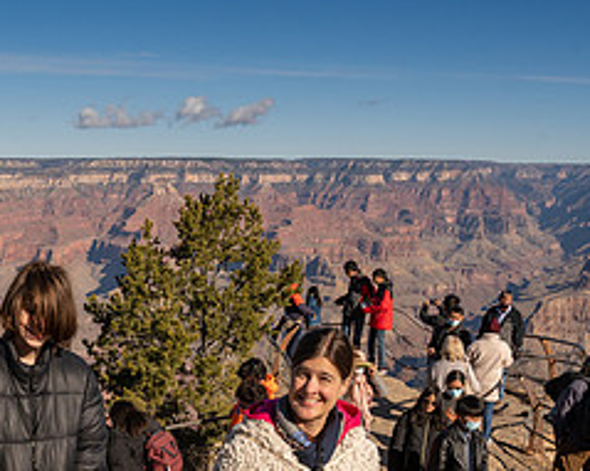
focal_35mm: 56
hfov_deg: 32.5
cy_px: 454
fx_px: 977
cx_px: 106
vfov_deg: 25.9
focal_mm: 24
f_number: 8
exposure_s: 1/1600
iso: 400
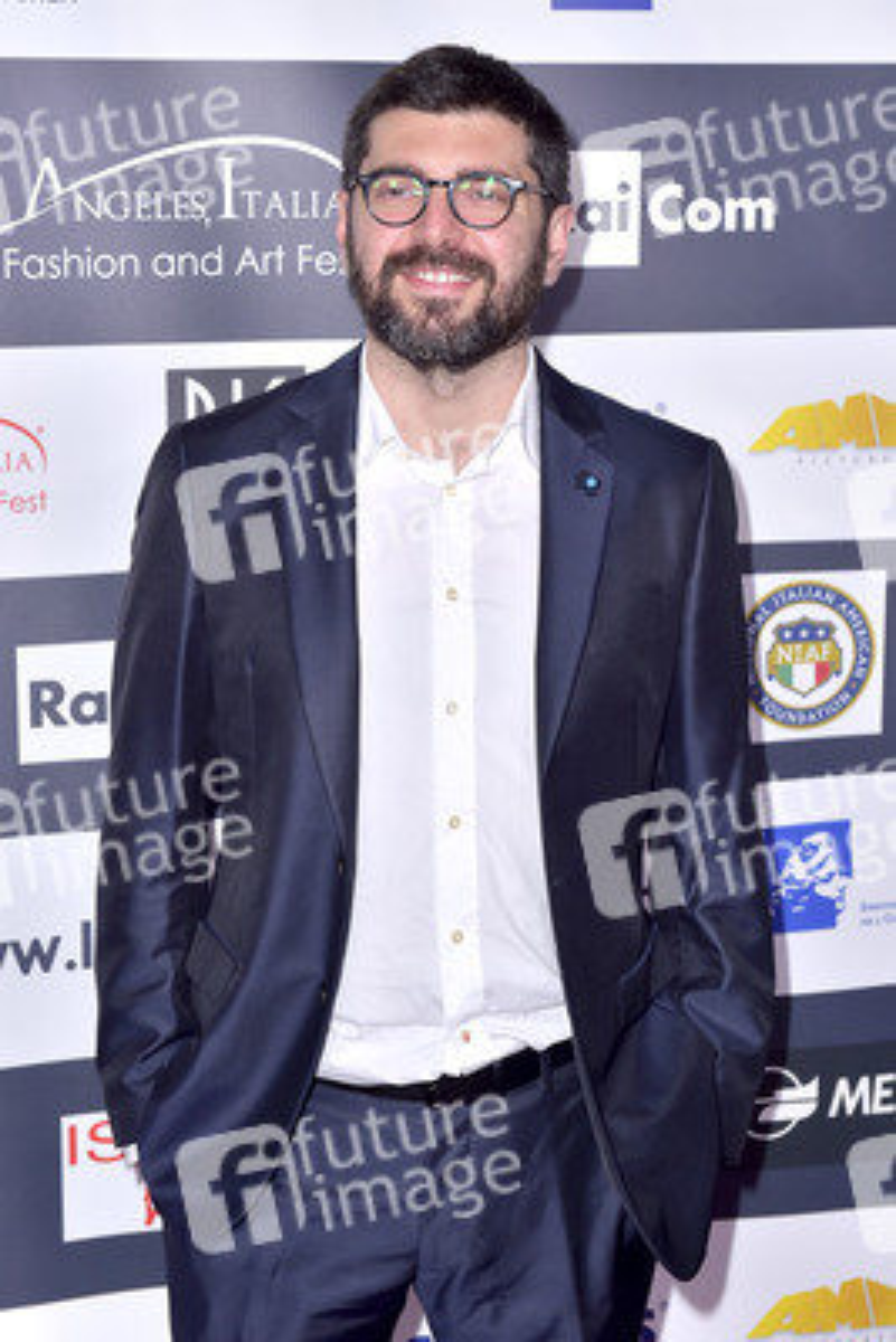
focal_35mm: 60
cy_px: 671
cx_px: 448
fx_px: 2238
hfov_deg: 22.6
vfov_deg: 33.4
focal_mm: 60
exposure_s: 1/320
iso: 500
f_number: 6.3
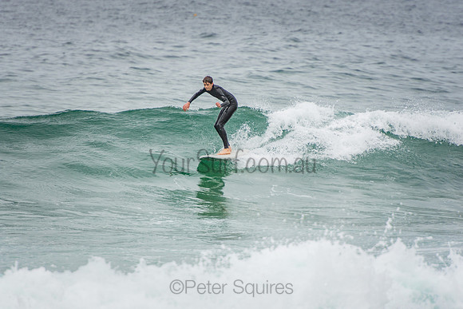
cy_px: 154
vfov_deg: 2.4
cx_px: 232
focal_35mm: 585
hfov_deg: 3.5
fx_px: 7525
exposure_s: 1/1600
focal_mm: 390
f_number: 5.6
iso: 250
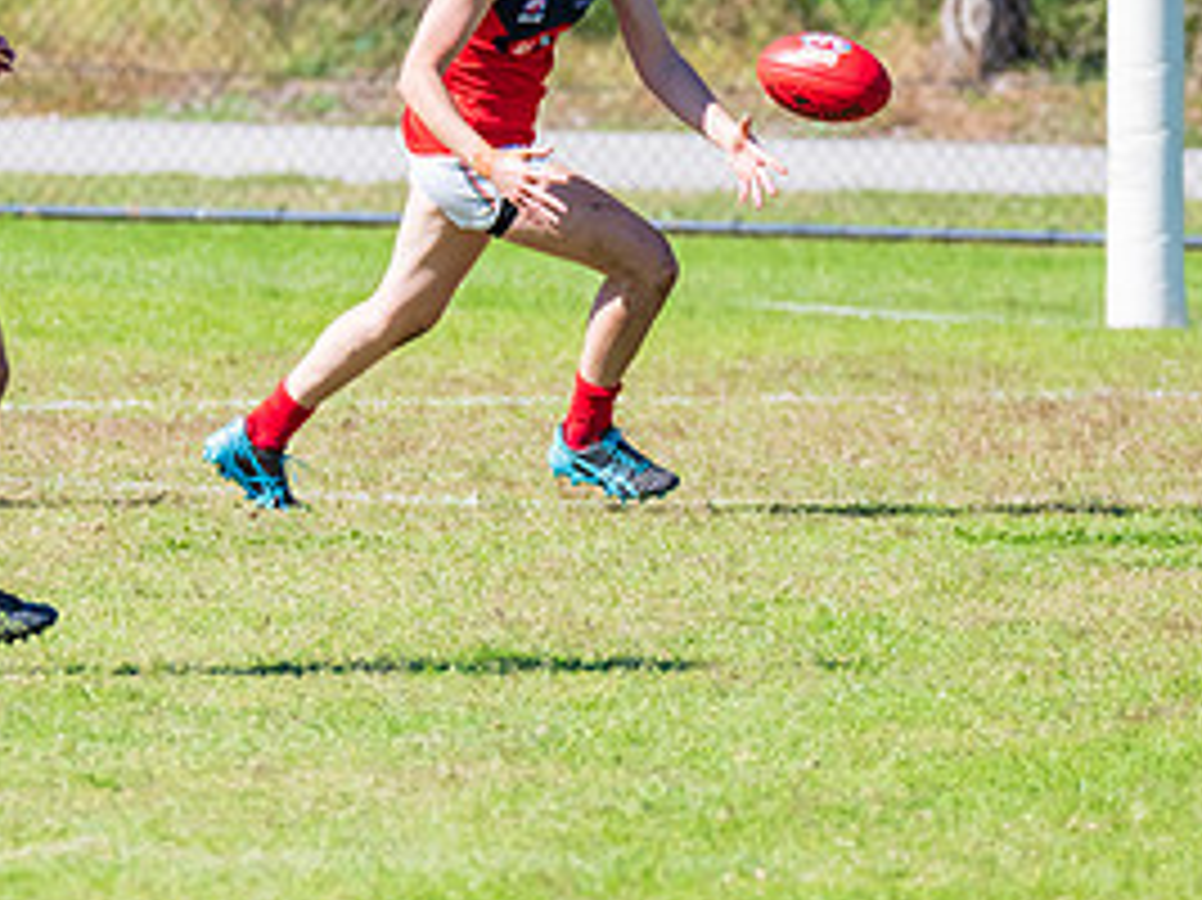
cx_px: 238
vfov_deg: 1.6
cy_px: 198
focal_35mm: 909
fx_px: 31550
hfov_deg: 2.2
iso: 800
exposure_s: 1/2000
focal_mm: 360
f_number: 7.1
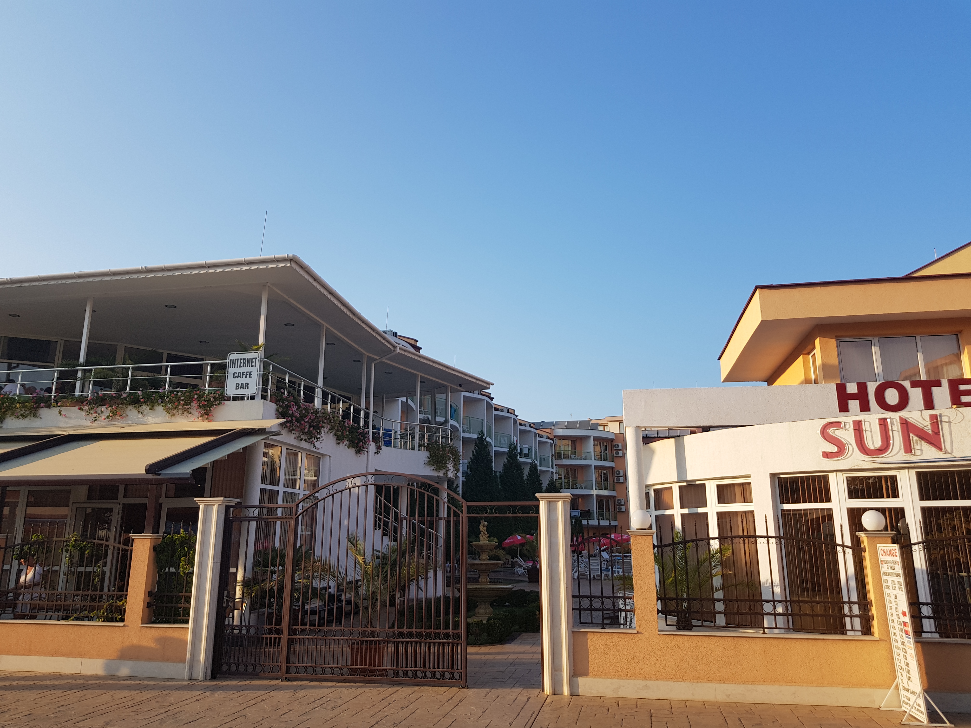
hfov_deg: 67.3
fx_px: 729
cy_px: 364
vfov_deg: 53.1
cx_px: 486
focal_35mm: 26
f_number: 1.7
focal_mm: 4.2
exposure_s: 1/1014
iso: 40
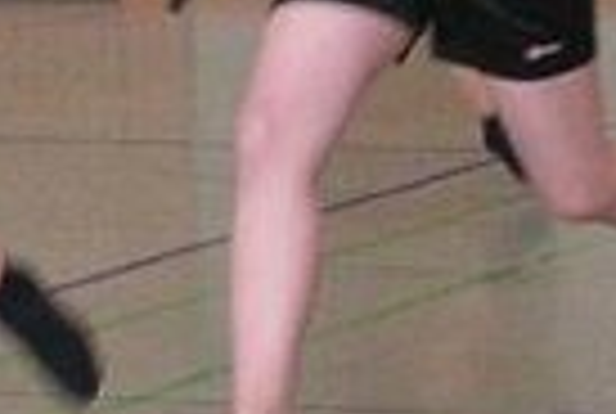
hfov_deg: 6.2
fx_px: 5728
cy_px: -335
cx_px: 153
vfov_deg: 4.1
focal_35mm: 334
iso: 160
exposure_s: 1/60
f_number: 3.2
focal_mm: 9.7
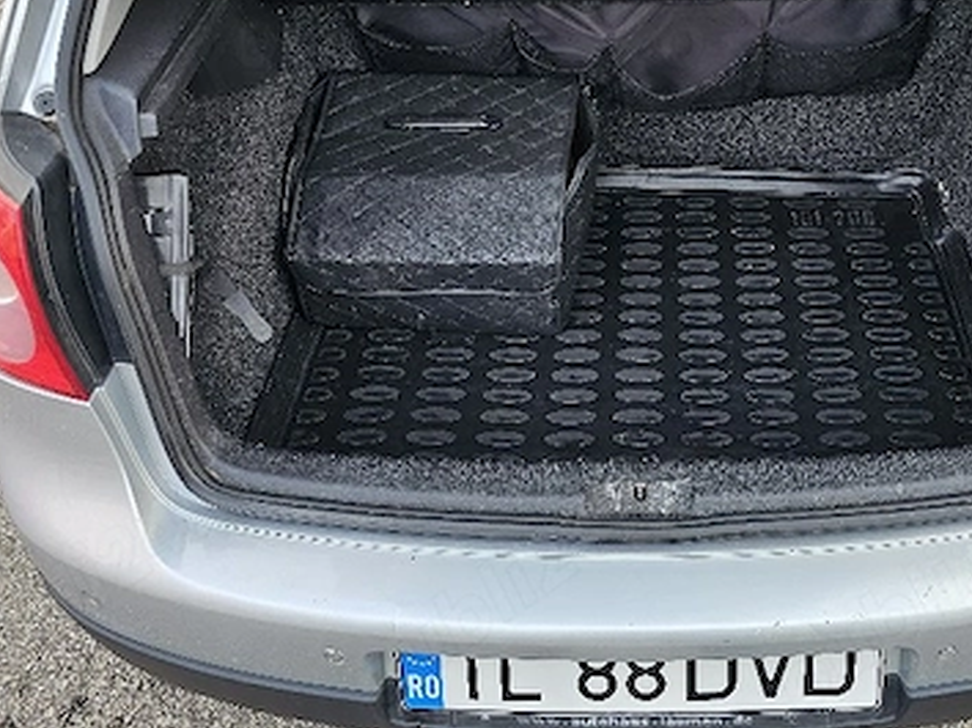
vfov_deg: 35.8
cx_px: 637
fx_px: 1094
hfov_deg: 47.2
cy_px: 162
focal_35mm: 39
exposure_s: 1/120
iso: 64
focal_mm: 6.3
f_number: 1.7
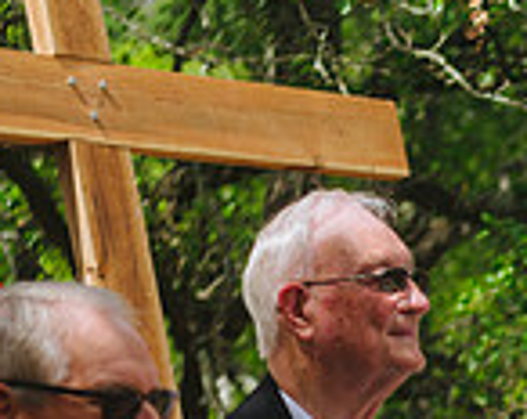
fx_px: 3376
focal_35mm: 217
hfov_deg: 8.7
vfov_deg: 7.0
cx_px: 855
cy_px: 616
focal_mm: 58
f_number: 2.8
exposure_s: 1/1000
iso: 31
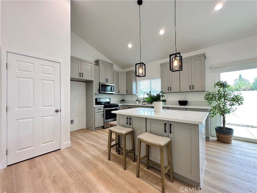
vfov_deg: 85.7
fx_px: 104
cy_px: 96
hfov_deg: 102.1
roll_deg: +0.5
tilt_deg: +0.1
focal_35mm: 14
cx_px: 128
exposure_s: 1/120
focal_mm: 2.22
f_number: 2.2
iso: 160
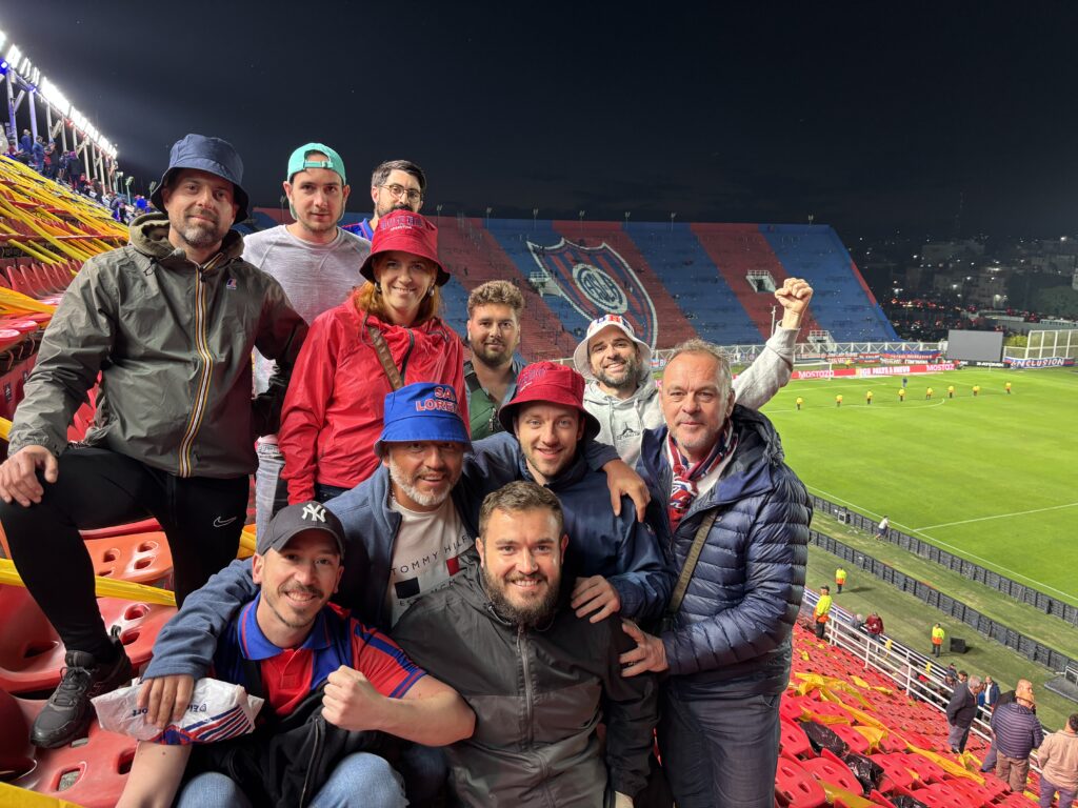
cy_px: 404
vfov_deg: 53.1
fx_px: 810
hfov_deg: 67.3
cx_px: 539
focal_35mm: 26
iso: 125
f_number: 1.6
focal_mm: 5.96
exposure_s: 1/50
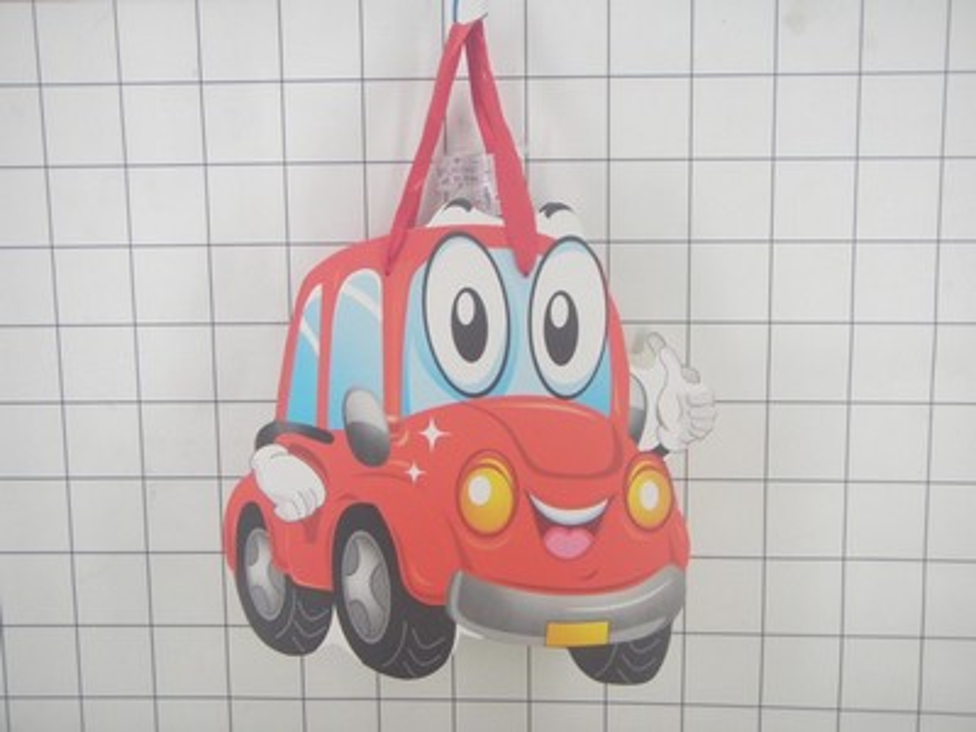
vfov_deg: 28.6
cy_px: 366
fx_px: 1438
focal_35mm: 51
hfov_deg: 37.5
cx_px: 488
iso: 125
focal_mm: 9.13
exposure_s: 1/40
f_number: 4
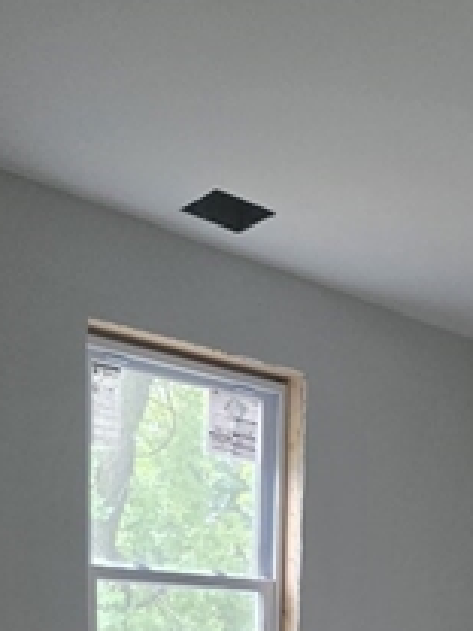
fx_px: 875
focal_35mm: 48
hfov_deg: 29.7
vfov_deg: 31.6
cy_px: 798
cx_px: 367
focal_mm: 2.2
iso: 800
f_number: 1.9
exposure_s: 1/60
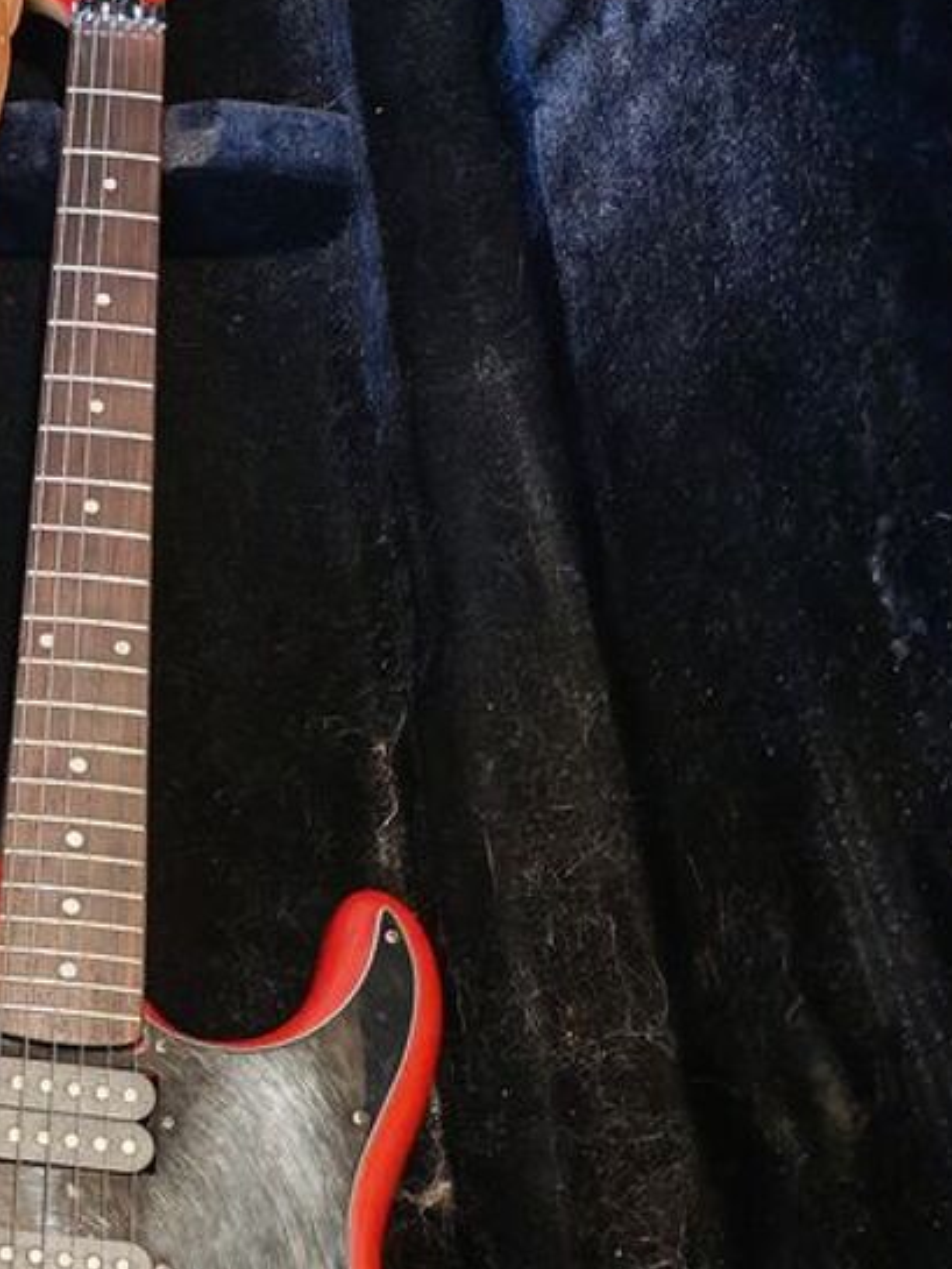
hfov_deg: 21.0
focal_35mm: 66
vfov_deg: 29.4
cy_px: 697
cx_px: -123
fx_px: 2419
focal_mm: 6.12
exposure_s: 1/25
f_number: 1.9
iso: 3256
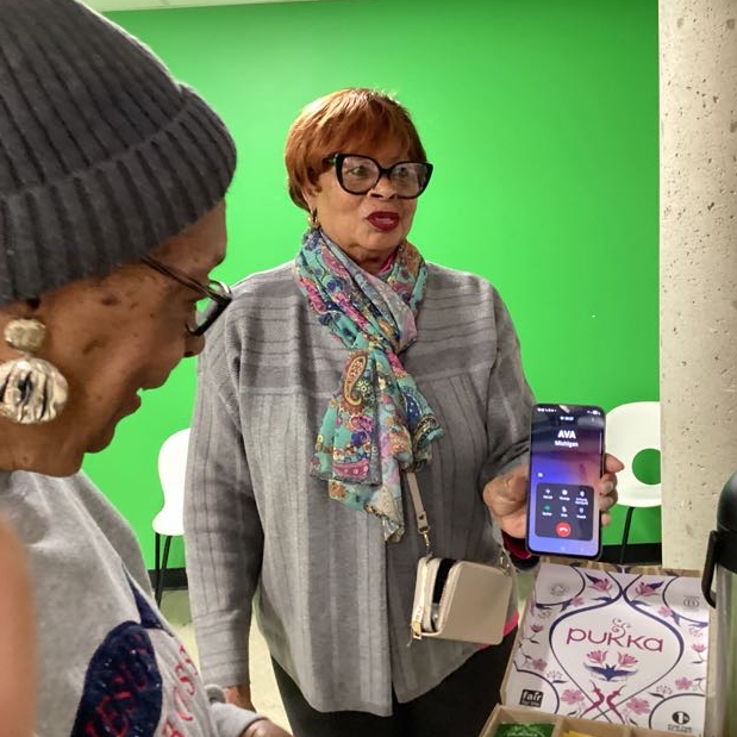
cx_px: 371
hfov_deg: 44.9
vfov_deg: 44.9
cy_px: 370
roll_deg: +3.8
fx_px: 891
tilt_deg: -6.3
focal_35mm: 37
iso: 400
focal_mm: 3.3
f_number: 2.4
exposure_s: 1/30
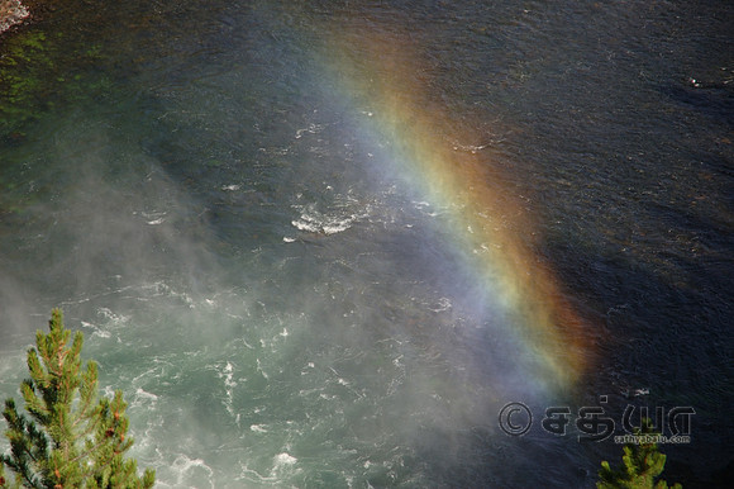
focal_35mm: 105
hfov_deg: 19.5
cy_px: 244
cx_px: 367
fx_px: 2140
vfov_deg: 13.0
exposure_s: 1/60
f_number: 4.5
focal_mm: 70
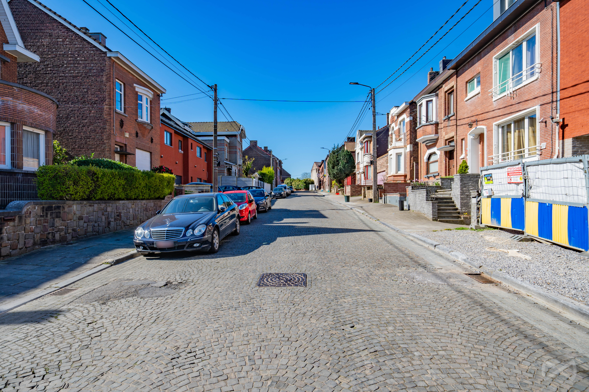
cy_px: 196
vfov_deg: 61.9
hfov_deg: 84.0
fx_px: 327
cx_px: 294
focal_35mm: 20
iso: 100
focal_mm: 20
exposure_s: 1/125
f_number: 11
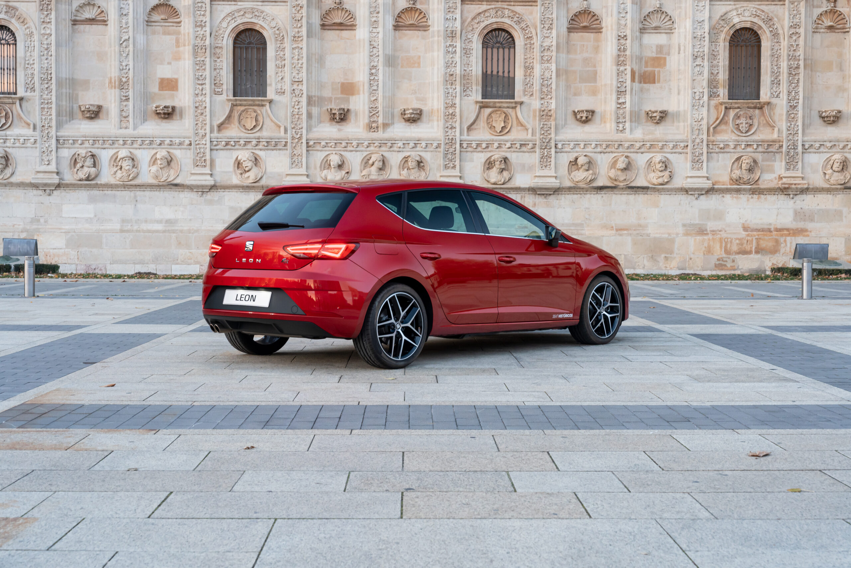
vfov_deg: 27.0
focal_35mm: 50
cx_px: 426
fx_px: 1182
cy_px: 284
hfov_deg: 39.6
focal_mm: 50
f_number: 7.1
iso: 1000
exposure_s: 1/8
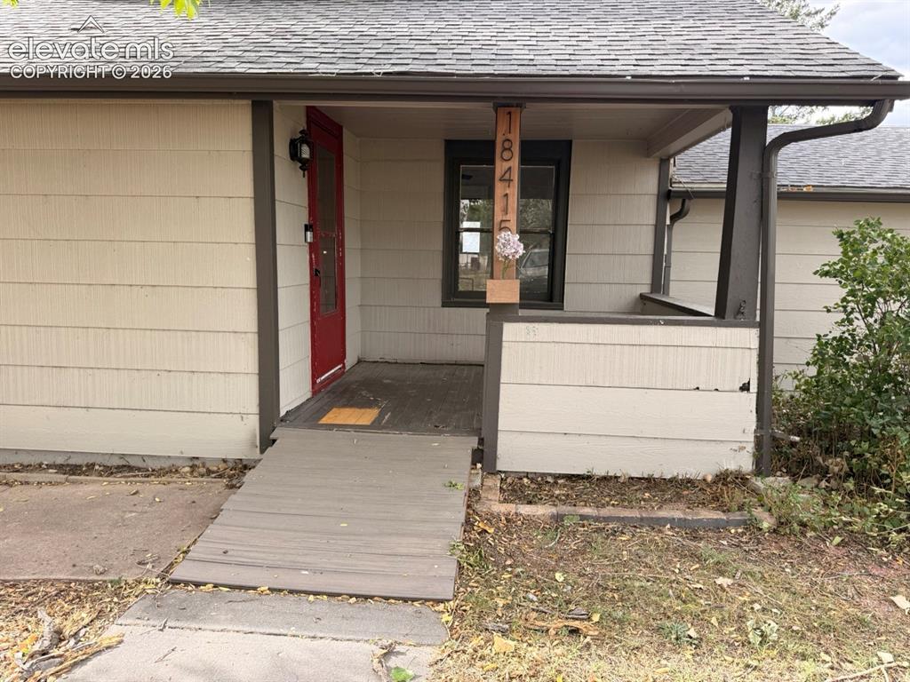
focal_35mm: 24
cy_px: 341
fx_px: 631
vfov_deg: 56.8
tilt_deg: -7.0
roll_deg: -1.1
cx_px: 455
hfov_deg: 71.6
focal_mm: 6.76
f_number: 1.78
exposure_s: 1/421
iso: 80
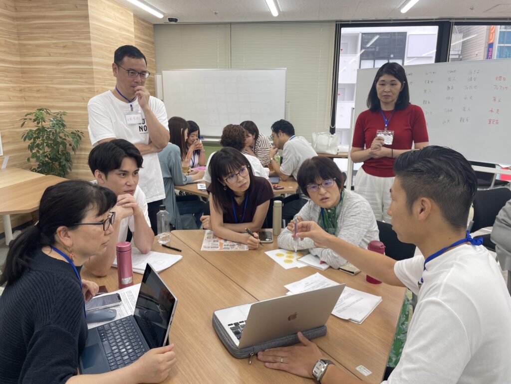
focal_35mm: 26
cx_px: 256
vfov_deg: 53.1
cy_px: 192
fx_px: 384
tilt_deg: -13.1
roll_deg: -0.2
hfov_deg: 67.3
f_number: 1.6
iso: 64
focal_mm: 4.2
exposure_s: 1/100
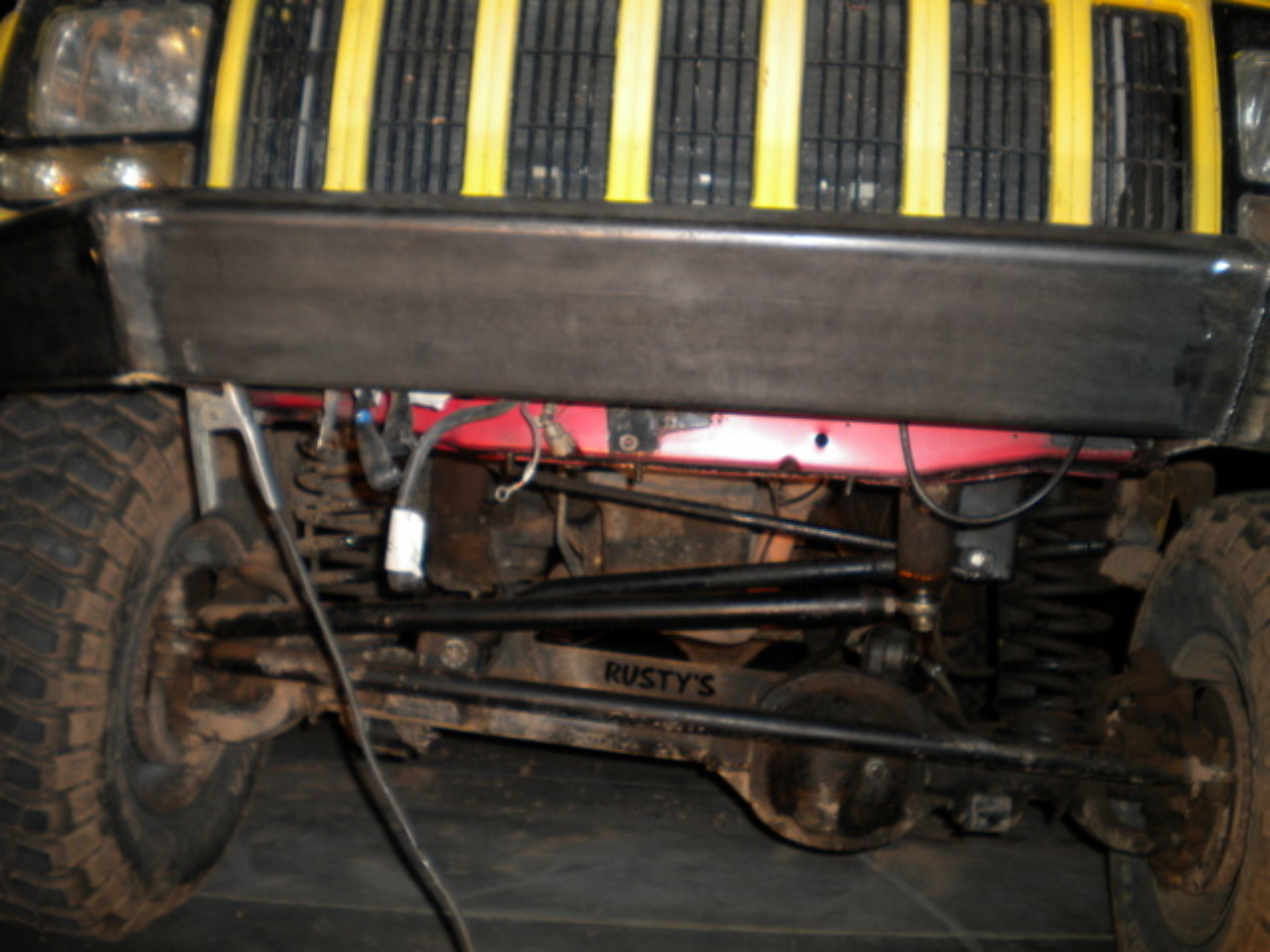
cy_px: 476
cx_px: 635
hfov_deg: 52.6
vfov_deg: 40.7
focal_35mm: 35
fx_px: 1284
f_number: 3.1
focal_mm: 6.3
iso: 100
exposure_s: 1/30
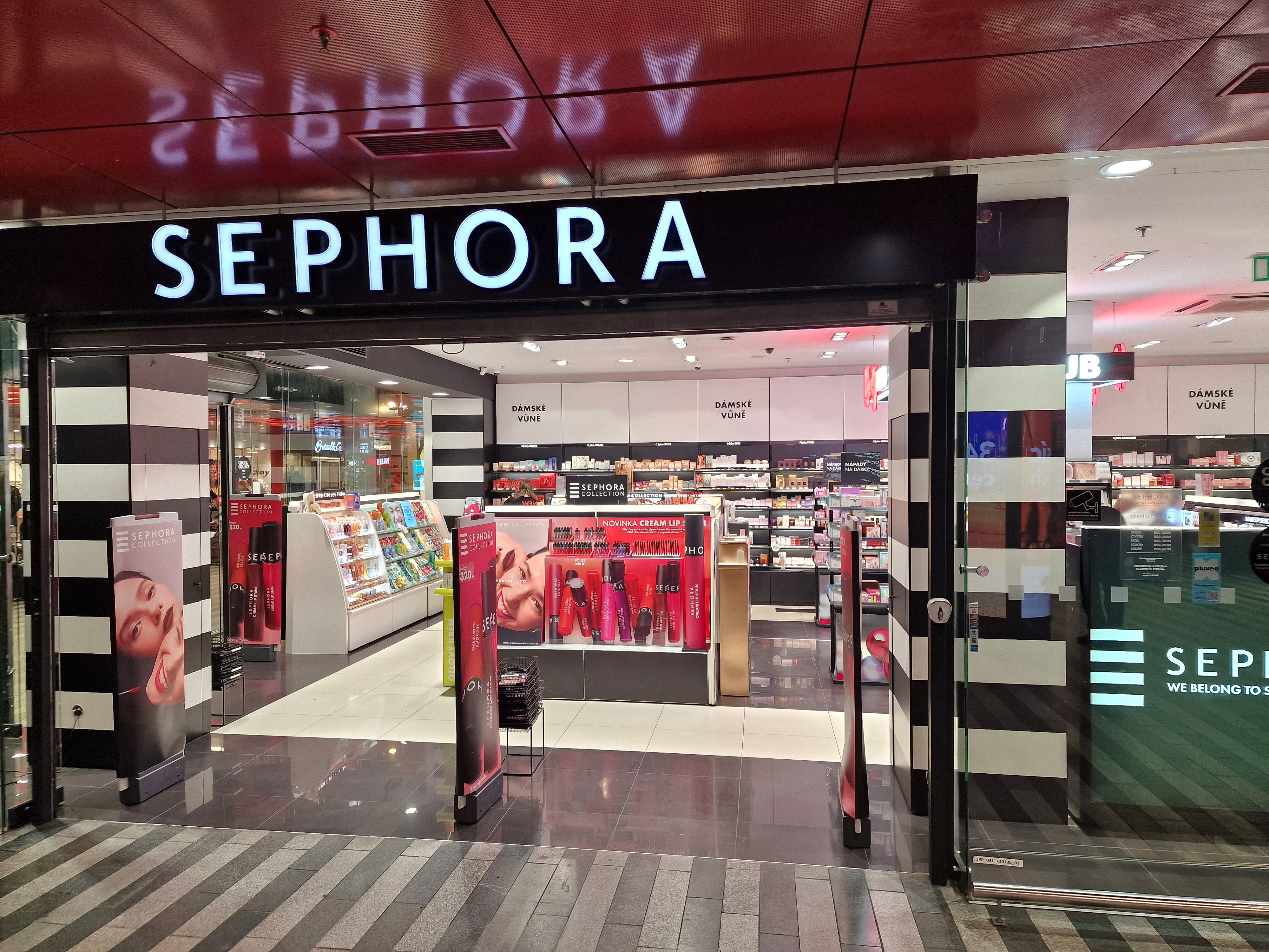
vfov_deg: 58.9
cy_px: 476
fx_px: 843
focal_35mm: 23
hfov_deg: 73.9
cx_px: 634
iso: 125
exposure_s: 1/100
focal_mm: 6.4
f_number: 1.8
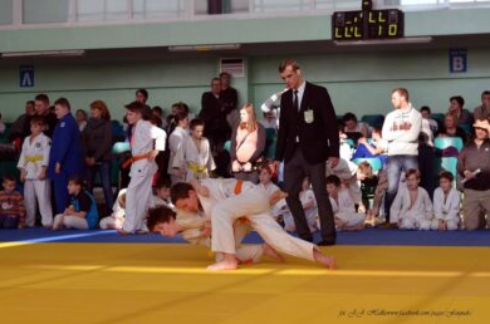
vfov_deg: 17.6
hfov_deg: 26.4
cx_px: 246
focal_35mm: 77
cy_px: 165
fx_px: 1045
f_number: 4
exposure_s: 1/800
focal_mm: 50
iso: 400
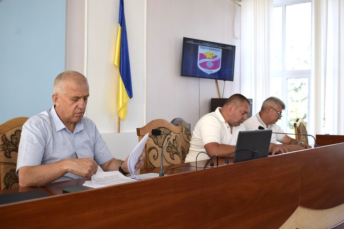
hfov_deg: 47.9
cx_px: 172
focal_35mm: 40
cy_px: 114
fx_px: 387
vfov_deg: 33.0
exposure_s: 1/160
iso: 400
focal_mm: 27
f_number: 6.3
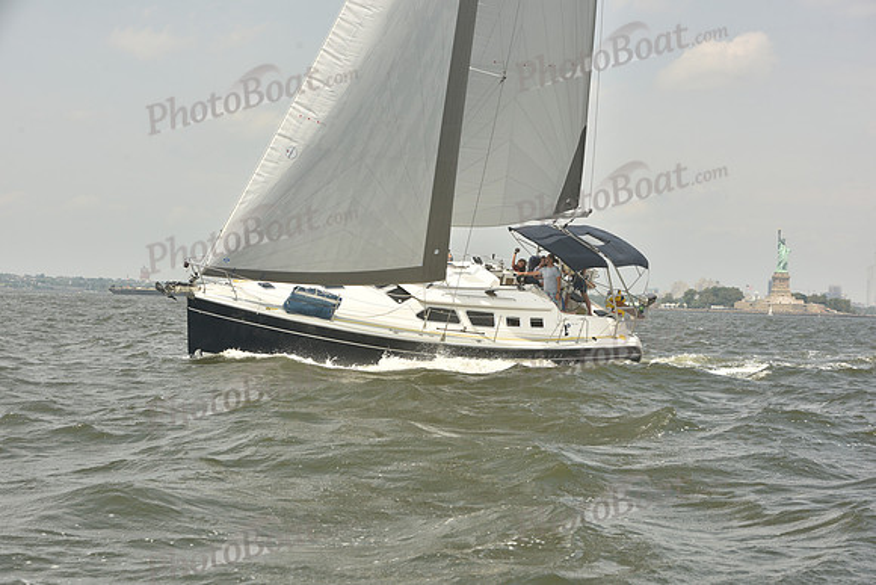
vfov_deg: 19.5
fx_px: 1704
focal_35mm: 70
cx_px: 438
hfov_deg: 28.8
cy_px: 292
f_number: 8
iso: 250
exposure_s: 1/800
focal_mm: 70
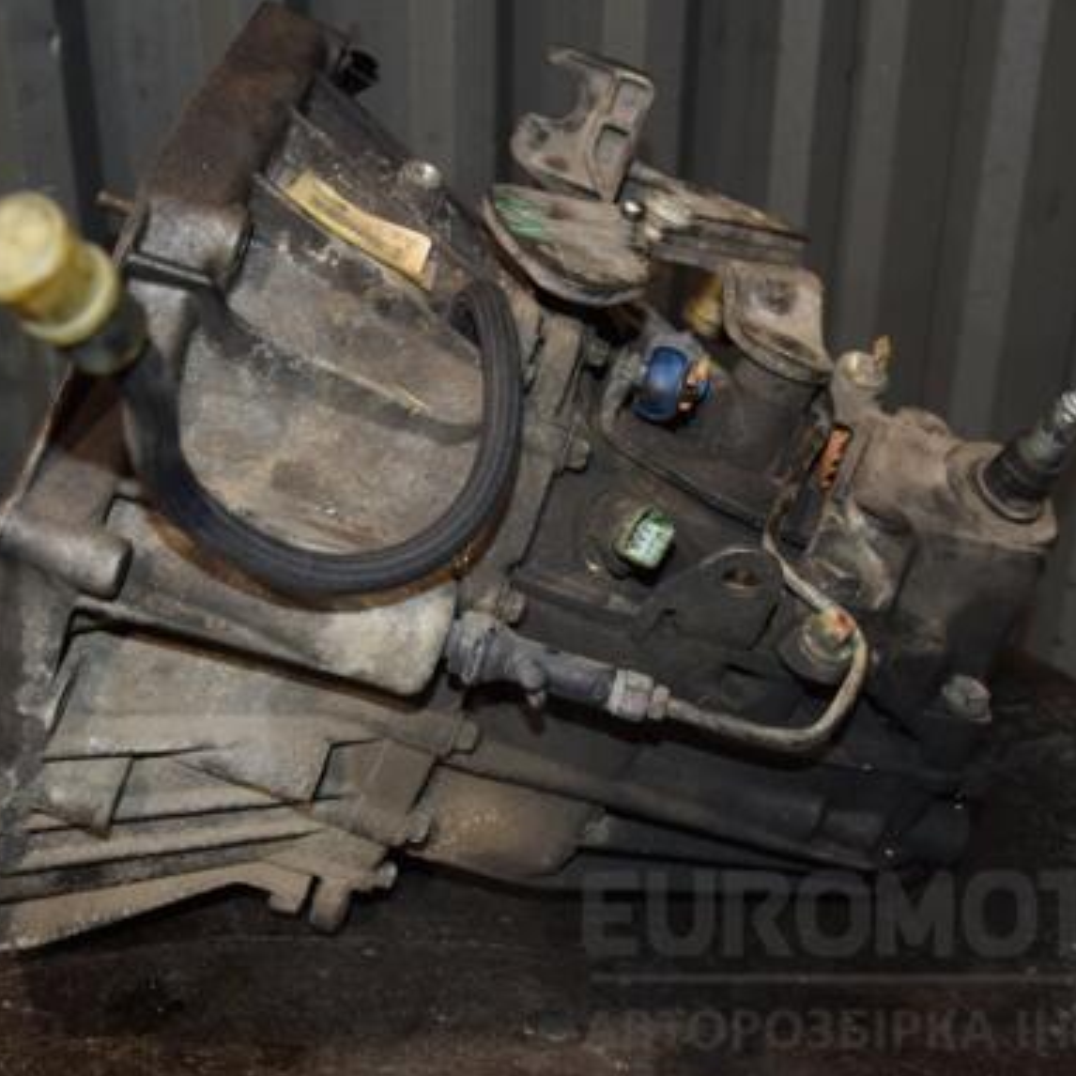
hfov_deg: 35.4
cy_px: 538
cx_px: 530
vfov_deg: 35.4
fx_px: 1688
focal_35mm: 48
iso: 800
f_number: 5
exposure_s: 1/60
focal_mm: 24
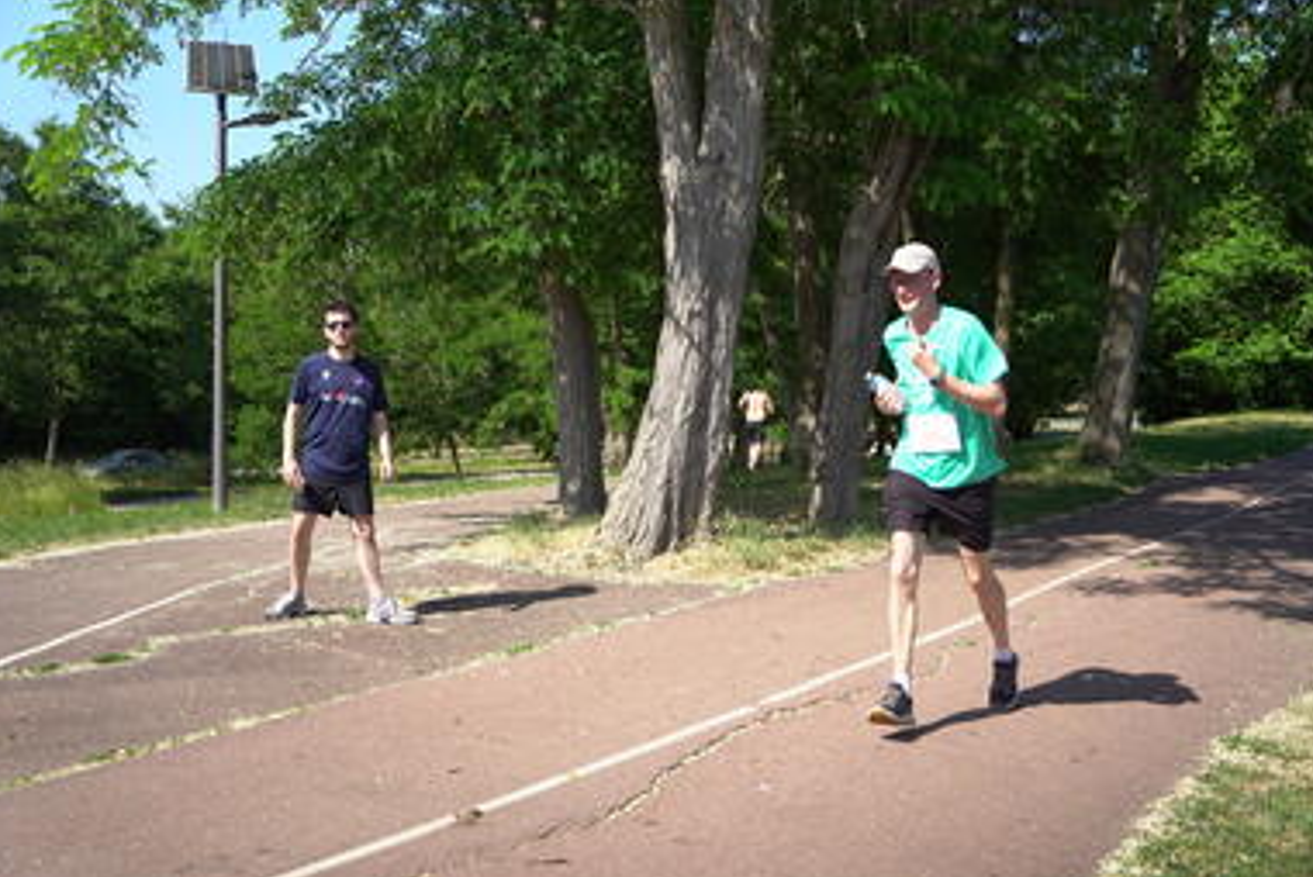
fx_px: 1512
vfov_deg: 32.4
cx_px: 650
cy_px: 451
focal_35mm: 41
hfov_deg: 46.9
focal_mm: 39.4
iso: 640
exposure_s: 1/8000
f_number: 2.8
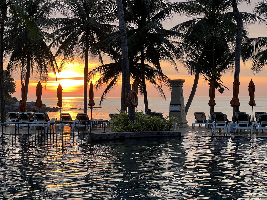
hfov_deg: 25.3
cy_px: 100
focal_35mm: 77
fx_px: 594
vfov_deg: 19.1
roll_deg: +0.5
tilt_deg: +0.1
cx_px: 134
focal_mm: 9
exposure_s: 1/122
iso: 80
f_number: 2.8
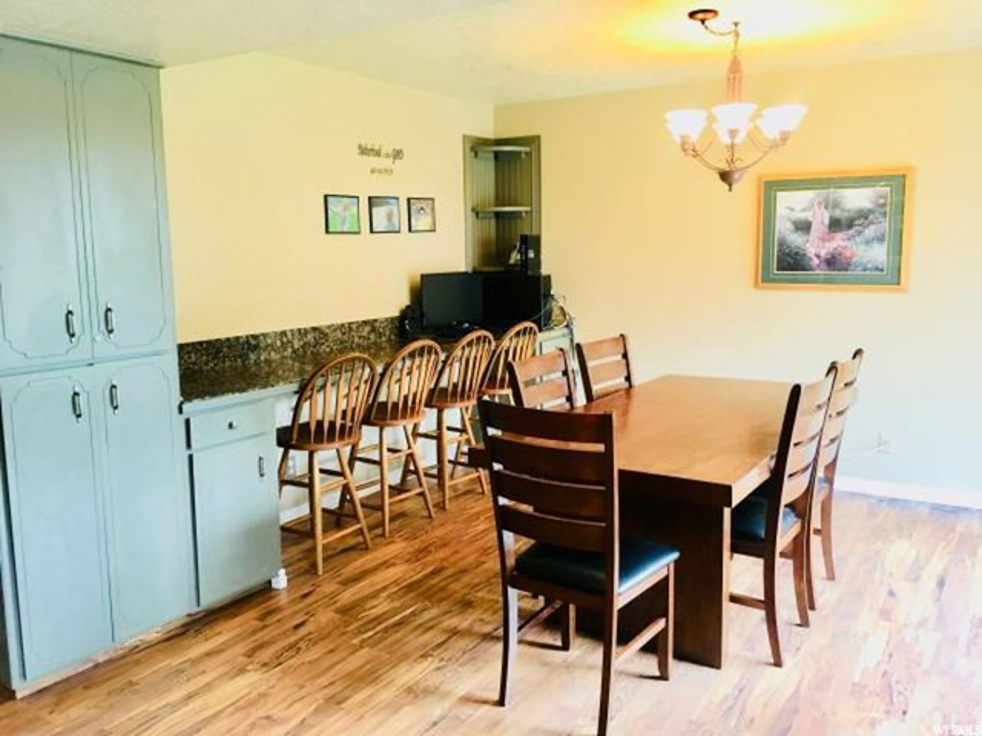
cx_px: 491
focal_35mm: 29
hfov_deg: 61.7
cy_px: 368
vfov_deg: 48.2
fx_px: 823
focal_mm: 4.15
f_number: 2.2
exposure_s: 1/30
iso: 100
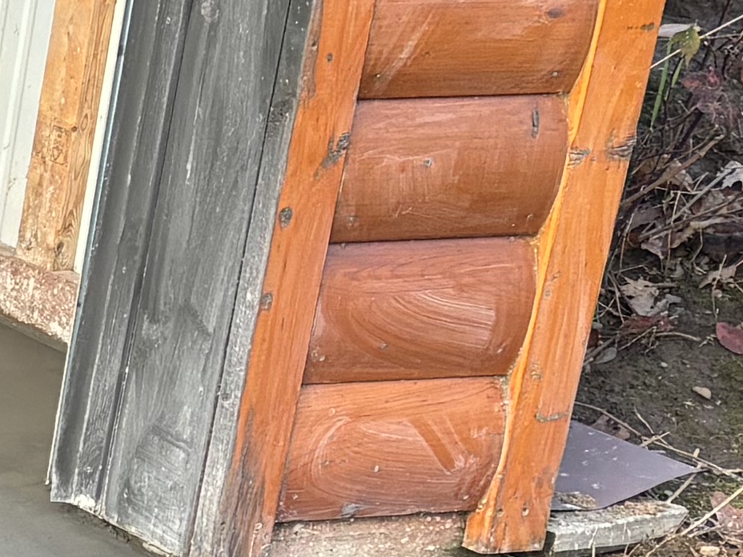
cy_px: 589
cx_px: -1204
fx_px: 3434
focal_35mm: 160
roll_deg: -2.0
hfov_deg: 10.2
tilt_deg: -19.3
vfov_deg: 9.2
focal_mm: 5.96
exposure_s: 1/121
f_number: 1.6
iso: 64
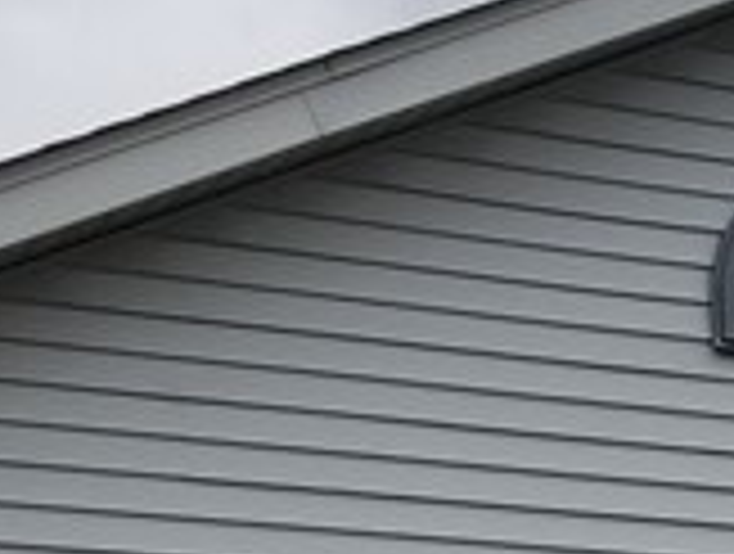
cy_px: 1113
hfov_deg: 11.0
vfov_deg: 8.6
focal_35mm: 163
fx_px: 3464
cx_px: 1477
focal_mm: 4.25
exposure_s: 1/582
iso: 50
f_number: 1.7
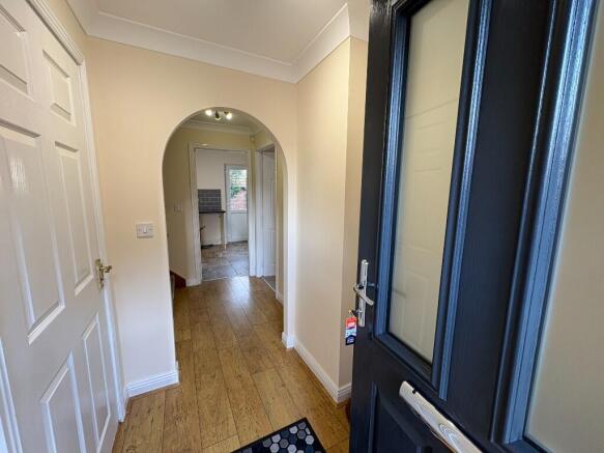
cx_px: 302
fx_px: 244
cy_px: 226
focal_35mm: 14
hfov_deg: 102.1
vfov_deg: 85.7
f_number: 2.2
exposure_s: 1/100
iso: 80
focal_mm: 2.22
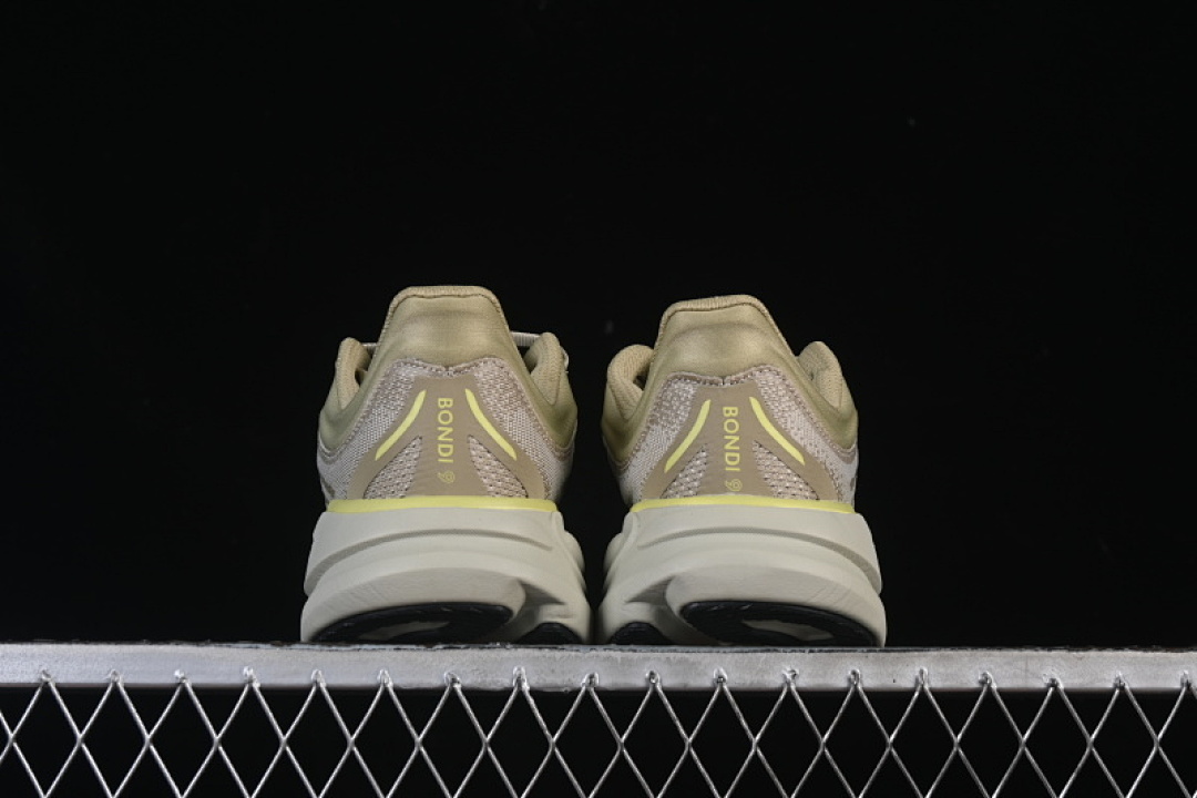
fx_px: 2494
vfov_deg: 18.2
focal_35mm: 75
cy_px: 399
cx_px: 598
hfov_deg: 27.0
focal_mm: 50
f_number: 8
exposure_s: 1/80
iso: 160
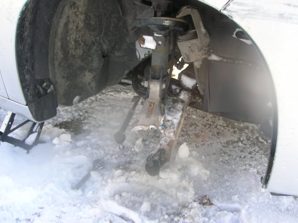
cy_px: 112
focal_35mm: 34
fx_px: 293
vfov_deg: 41.8
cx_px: 149
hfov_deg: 54.0
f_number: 4.9
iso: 50
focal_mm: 5.7
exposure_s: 1/52.6
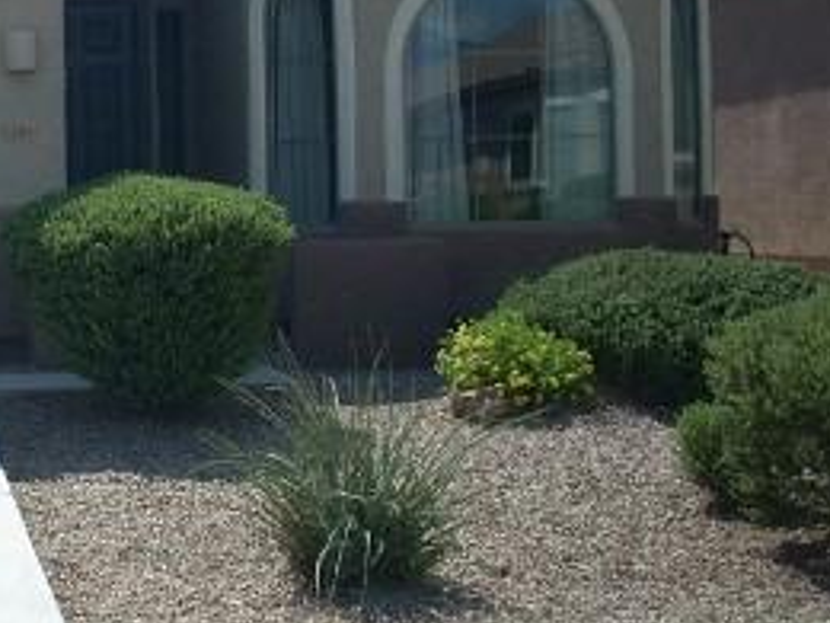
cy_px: 118
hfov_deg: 20.2
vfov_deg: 16.1
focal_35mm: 91
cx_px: -169
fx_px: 2182
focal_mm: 6.2
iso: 64
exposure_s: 1/285
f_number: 5.6
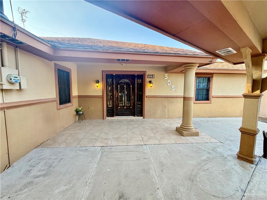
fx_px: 108
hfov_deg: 102.1
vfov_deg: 85.7
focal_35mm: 14
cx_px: 134
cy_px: 100
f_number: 2.2
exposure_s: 1/121
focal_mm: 2.22
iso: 125
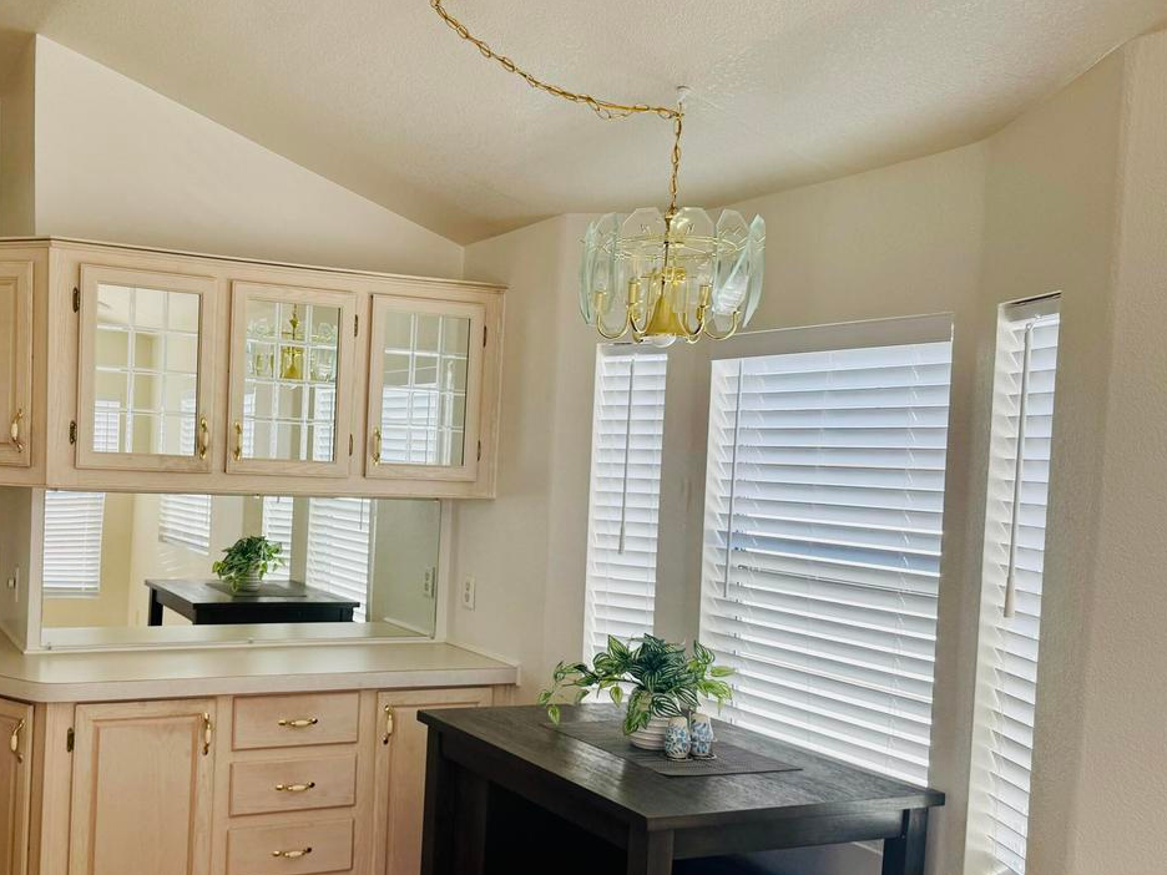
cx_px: 340
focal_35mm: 35
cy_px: 512
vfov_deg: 40.6
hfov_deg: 51.1
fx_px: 1180
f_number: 1.78
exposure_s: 1/567
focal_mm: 6.76
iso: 80
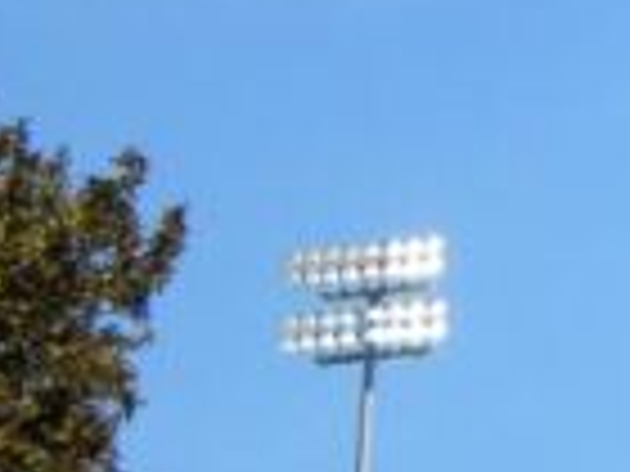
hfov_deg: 5.3
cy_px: -171
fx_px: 6588
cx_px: 1408
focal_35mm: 362
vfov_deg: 4.1
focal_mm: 14.3
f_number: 7.2
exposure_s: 1/280
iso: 80
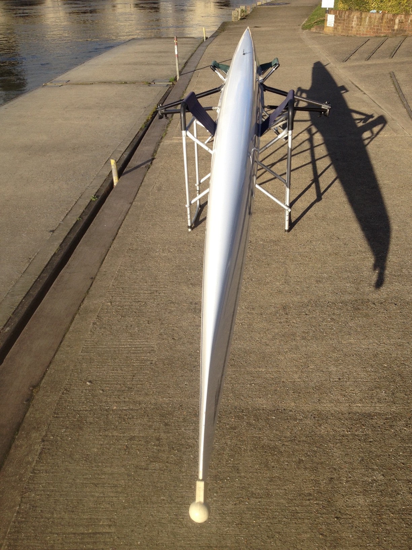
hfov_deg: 40.7
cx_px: 206
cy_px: 275
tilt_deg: -29.6
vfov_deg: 52.6
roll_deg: +1.4
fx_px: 555
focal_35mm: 35
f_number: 2.4
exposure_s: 1/1104
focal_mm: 4.28
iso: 50
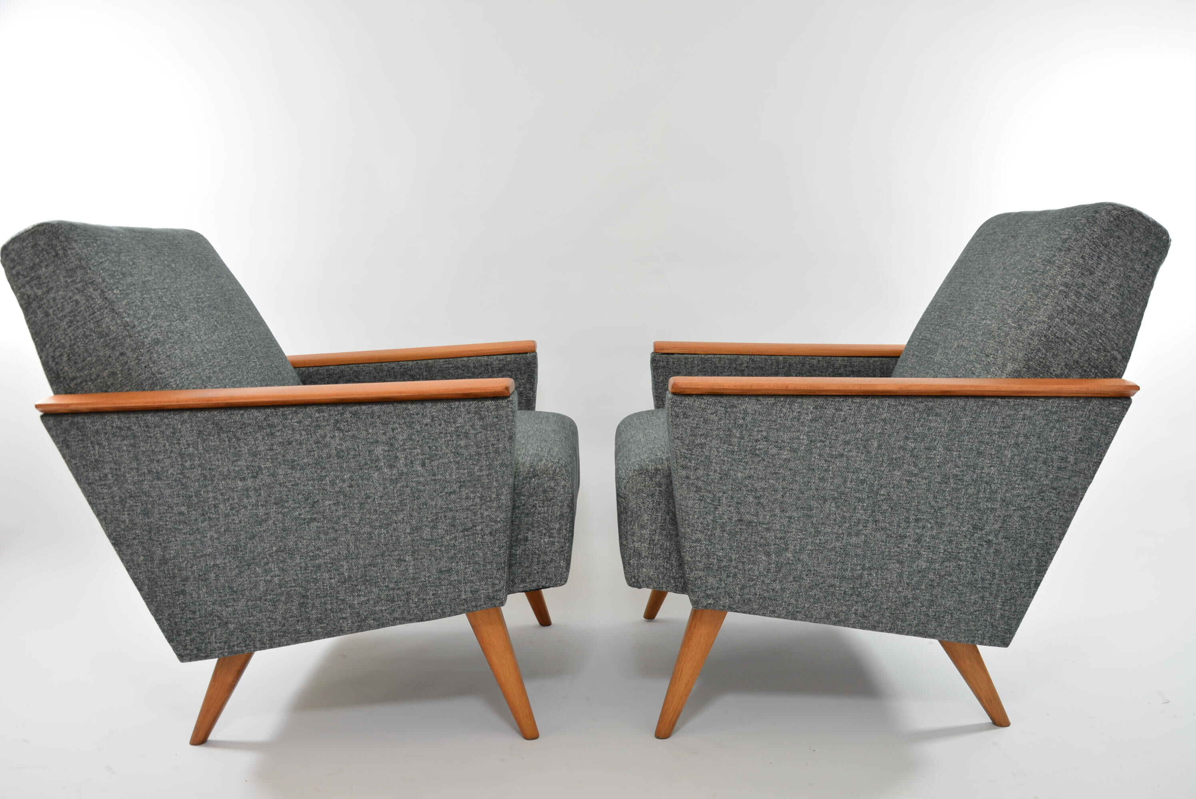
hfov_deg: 59.5
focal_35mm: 32
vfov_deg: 41.8
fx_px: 1047
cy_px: 400
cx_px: 598
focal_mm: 21
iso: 400
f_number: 6.3
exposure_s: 1/60
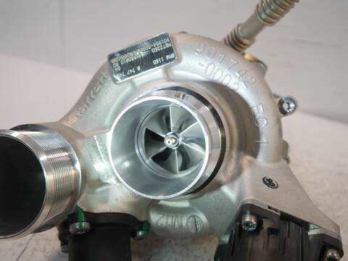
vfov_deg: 46.8
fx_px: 302
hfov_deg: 60.0
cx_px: 174
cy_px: 130
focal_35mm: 30
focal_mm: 15
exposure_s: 1/60
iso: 250
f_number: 3.5
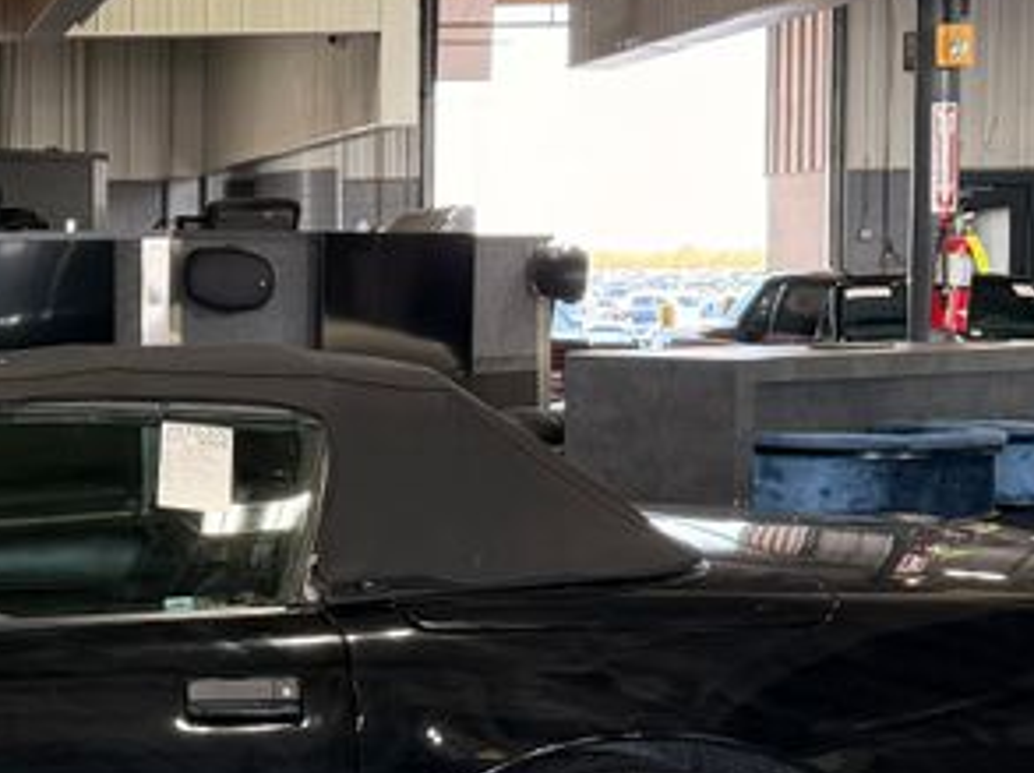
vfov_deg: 17.5
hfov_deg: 21.7
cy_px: 399
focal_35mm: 84
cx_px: -198
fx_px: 2506
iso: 125
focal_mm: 6.76
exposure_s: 1/137
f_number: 1.78
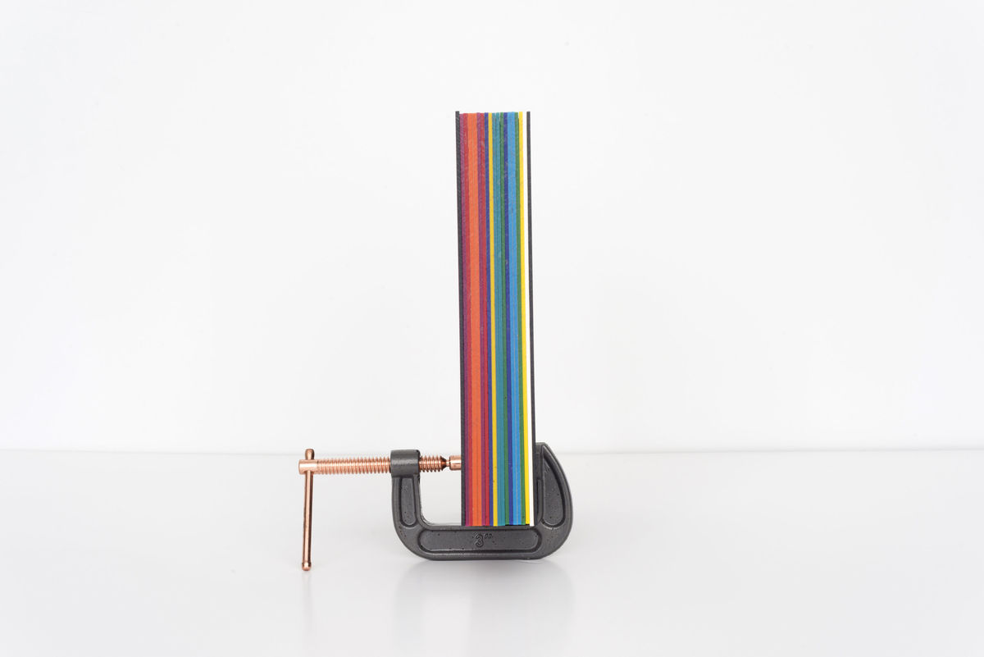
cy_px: 328
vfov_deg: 27.0
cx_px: 492
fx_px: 1367
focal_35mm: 50
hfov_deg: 39.6
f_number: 14
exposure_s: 1/125
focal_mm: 50
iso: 400
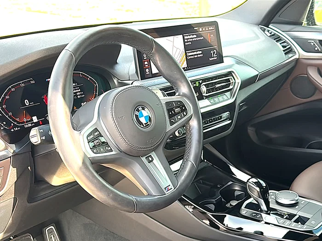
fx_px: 363
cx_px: 161
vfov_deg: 36.8
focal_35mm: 39
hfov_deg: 47.9
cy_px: 120
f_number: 1.78
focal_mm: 6.86
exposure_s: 1/277
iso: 125
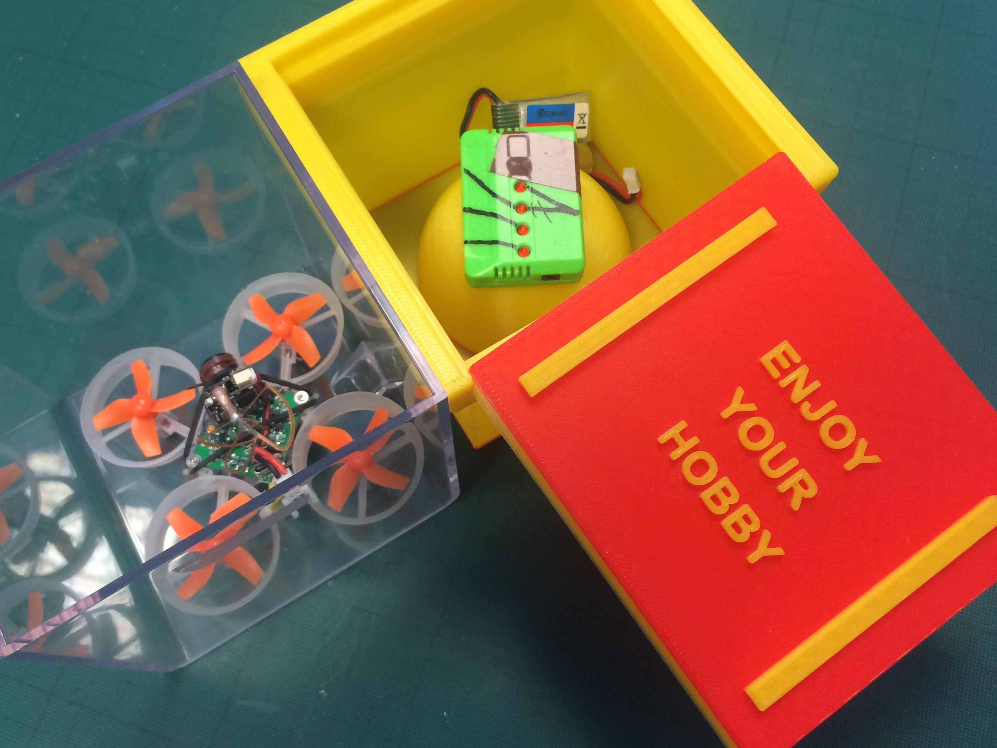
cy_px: 330
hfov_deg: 53.9
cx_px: 451
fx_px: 979
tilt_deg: -68.8
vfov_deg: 41.7
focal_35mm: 34
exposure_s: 1/33
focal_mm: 4.15
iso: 64
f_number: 2.2
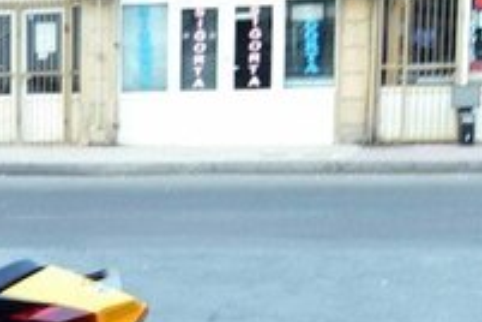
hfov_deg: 13.8
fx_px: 1848
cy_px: 478
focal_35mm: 138
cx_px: -273
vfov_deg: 9.7
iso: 400
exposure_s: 1/25
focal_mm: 28
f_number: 5.6
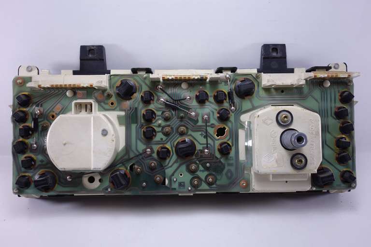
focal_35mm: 34
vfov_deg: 38.9
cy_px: 124
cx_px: 186
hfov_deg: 55.8
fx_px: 350
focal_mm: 12.48
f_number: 2.8
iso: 125
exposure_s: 1/80
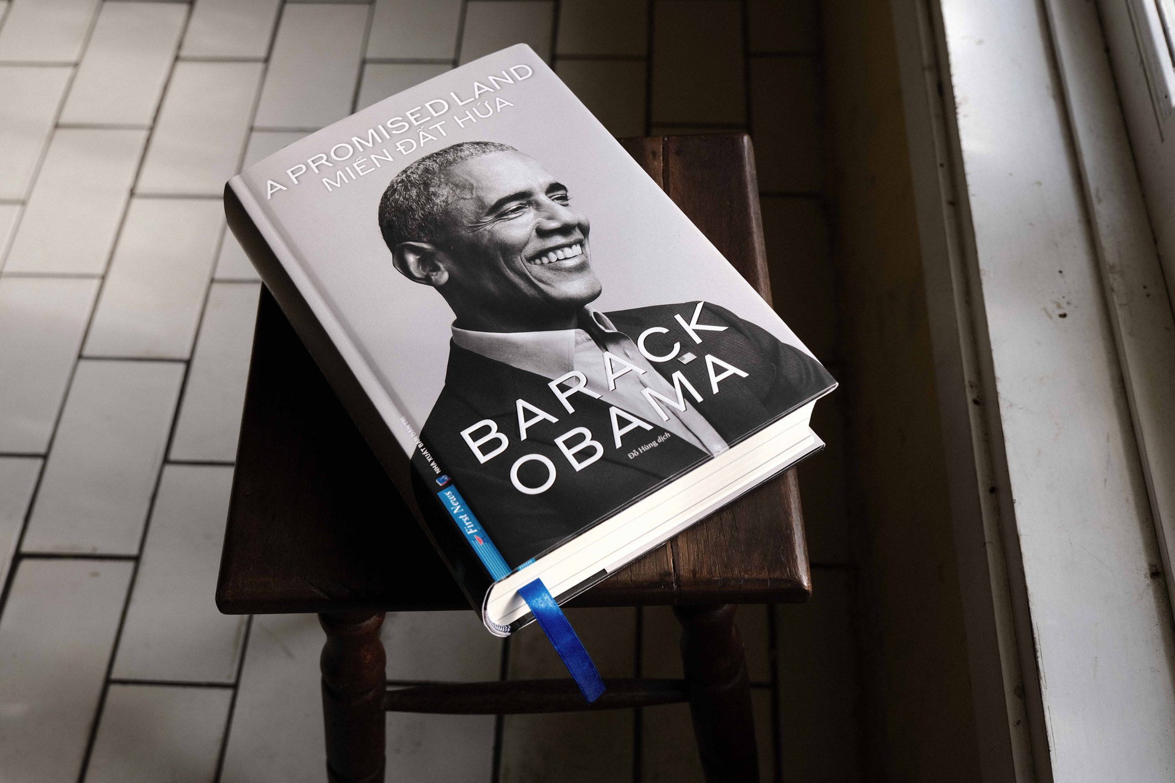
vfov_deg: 34.2
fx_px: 1273
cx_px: 588
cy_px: 392
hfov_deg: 49.6
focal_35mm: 39
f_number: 5
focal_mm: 26
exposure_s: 1/120
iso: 160
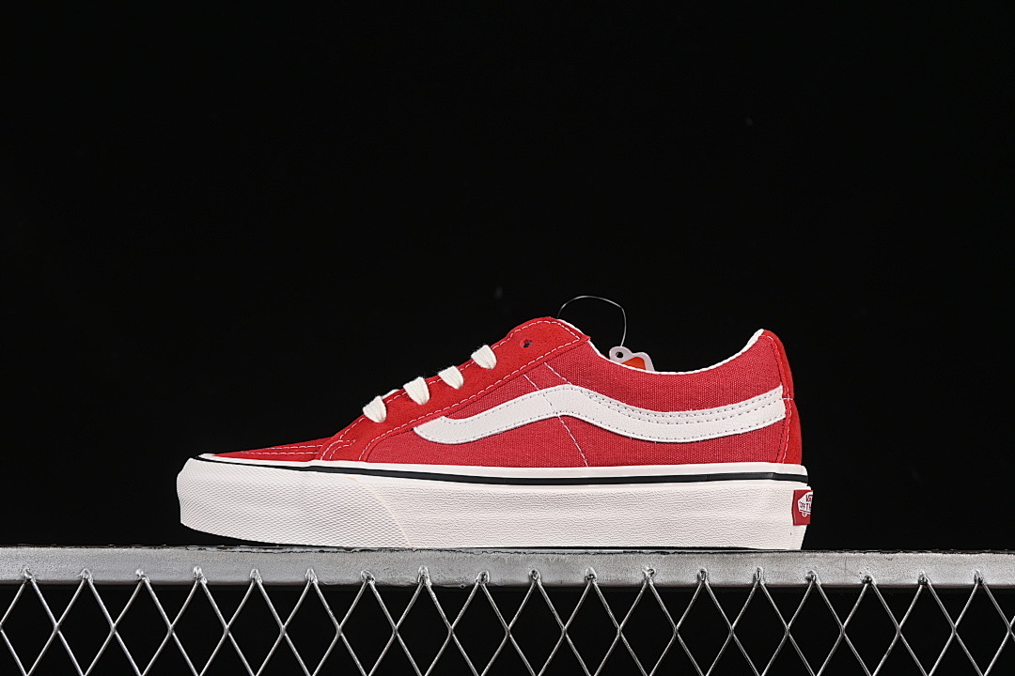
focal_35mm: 75
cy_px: 338
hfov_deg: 27.0
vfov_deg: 18.2
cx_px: 508
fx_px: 2114
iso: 160
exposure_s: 1/80
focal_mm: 50
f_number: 8
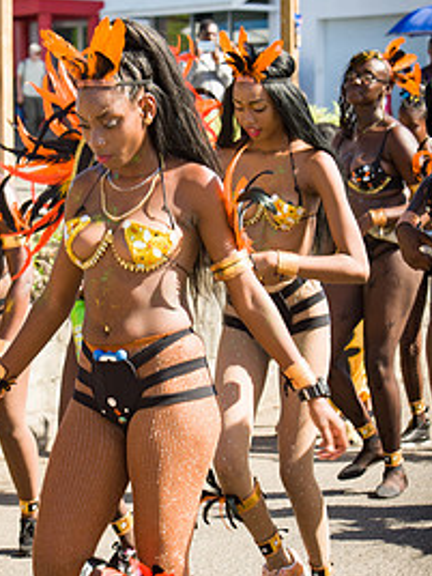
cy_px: 342
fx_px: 2413
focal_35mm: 145
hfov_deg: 10.2
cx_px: 136
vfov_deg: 13.6
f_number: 8
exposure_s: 1/200
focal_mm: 90
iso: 100
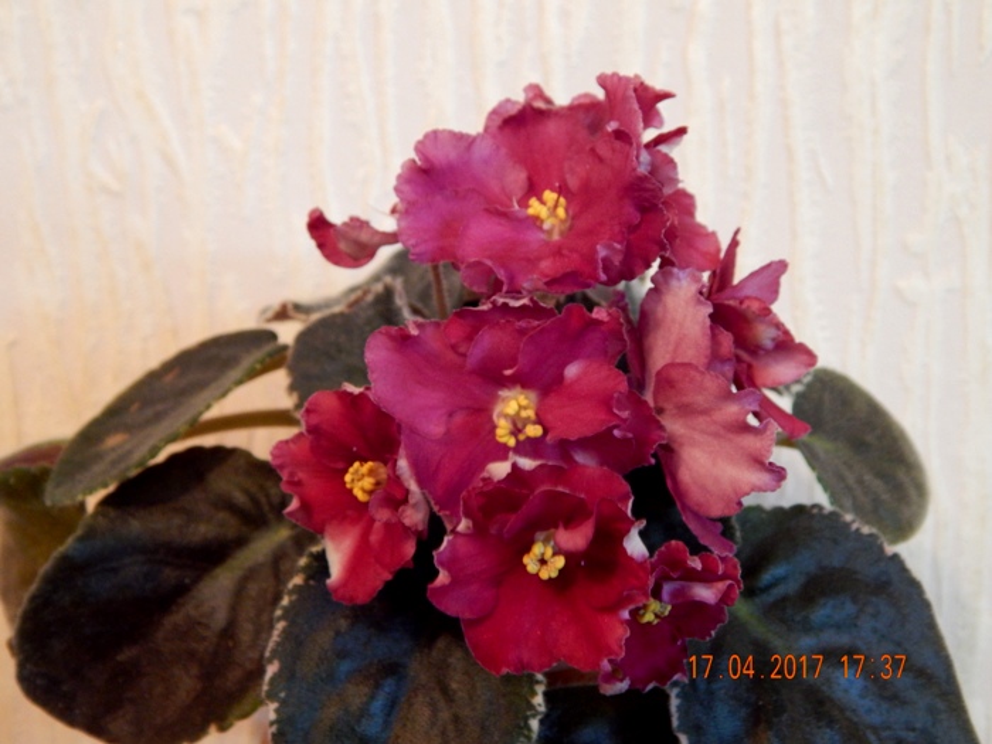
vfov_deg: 37.7
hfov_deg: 49.0
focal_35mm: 38
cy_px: 372
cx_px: 496
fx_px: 1089
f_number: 3.4
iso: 400
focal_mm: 6.8
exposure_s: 1/15
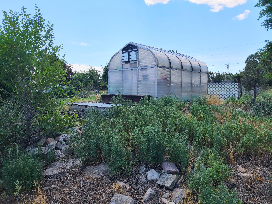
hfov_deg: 67.3
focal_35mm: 26
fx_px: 204
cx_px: 136
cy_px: 102
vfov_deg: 53.1
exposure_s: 1/763
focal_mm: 5.4
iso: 40
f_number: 1.8
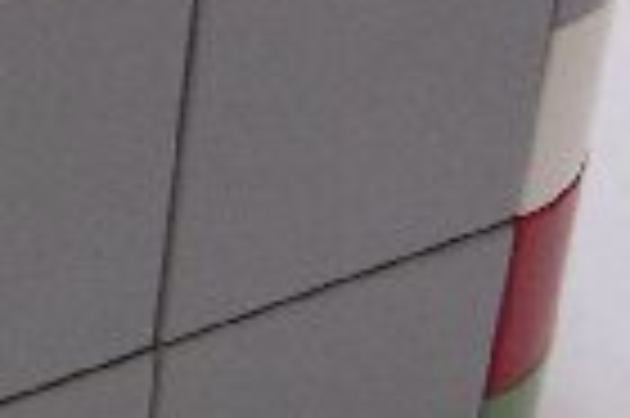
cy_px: 148
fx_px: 3164
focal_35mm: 181
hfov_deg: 10.7
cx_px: -504
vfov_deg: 7.6
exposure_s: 1/3.6
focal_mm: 5.8
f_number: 2.8
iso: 136
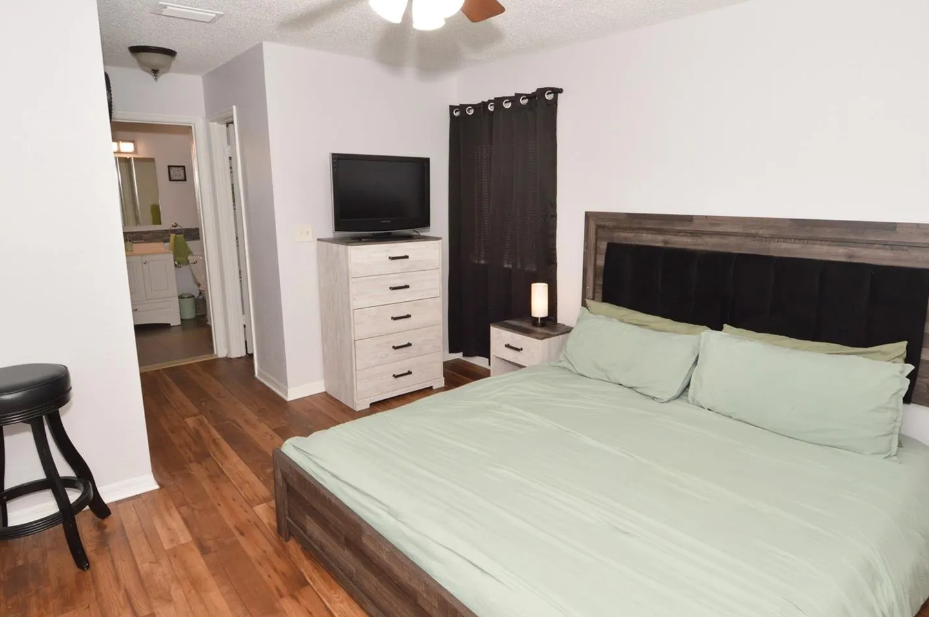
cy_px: 298
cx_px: 487
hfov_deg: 84.0
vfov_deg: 61.8
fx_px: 516
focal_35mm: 20
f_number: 9
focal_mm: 12
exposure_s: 1/60
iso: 800
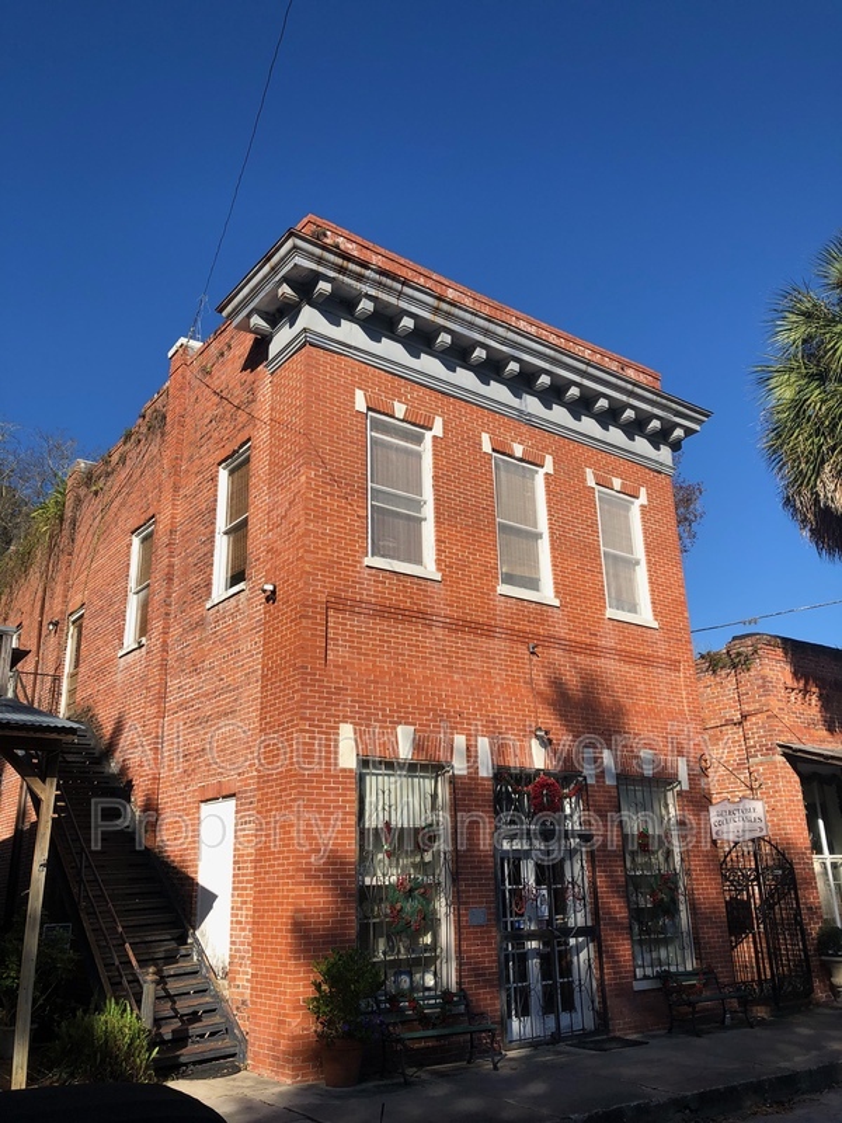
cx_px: 421
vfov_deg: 63.4
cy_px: 562
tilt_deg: +19.9
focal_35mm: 28
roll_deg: +2.2
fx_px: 908
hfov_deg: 49.7
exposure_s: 1/1715
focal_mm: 3.99
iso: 20
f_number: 1.8
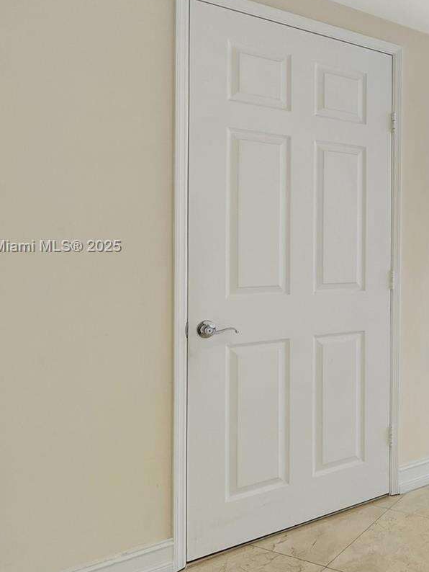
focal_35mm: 32
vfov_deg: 56.7
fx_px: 528
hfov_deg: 37.4
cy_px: 247
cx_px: 466
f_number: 13
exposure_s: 1/20
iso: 640
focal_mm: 16.5
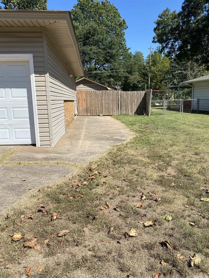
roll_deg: +1.0
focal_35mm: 26
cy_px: 139
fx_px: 209
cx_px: 104
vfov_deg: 67.3
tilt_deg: -10.7
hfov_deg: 53.1
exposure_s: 1/2755
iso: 32
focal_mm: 4.25
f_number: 1.8
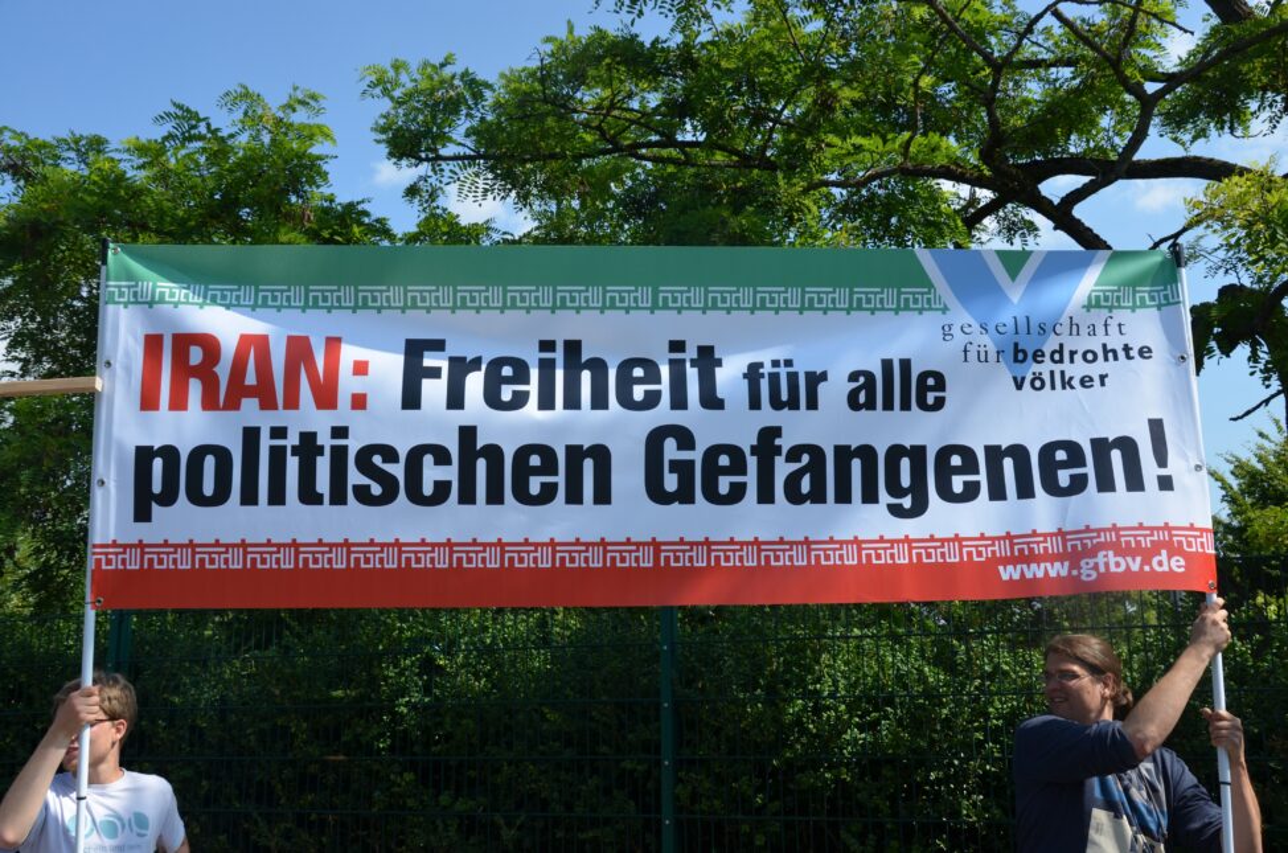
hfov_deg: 51.4
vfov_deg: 35.3
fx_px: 1339
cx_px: 644
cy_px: 426
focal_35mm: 38
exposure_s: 1/250
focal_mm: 25
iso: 125
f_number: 8
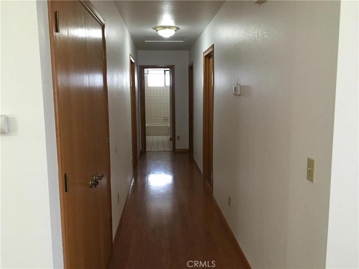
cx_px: 180
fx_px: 301
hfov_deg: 61.7
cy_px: 134
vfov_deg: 48.2
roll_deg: +0.4
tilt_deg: -7.3
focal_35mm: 29
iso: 80
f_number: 2.2
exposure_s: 1/15
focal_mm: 4.15
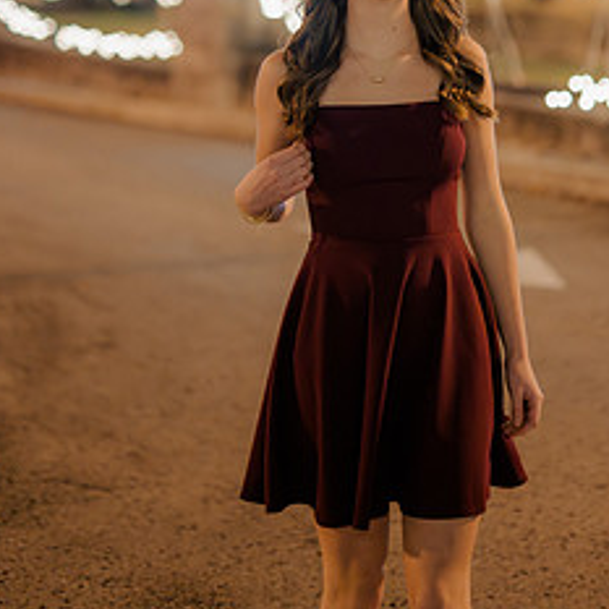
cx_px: 376
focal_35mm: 82
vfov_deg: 20.6
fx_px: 1632
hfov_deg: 21.1
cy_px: 47
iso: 2500
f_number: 1.4
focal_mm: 50
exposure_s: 1/125
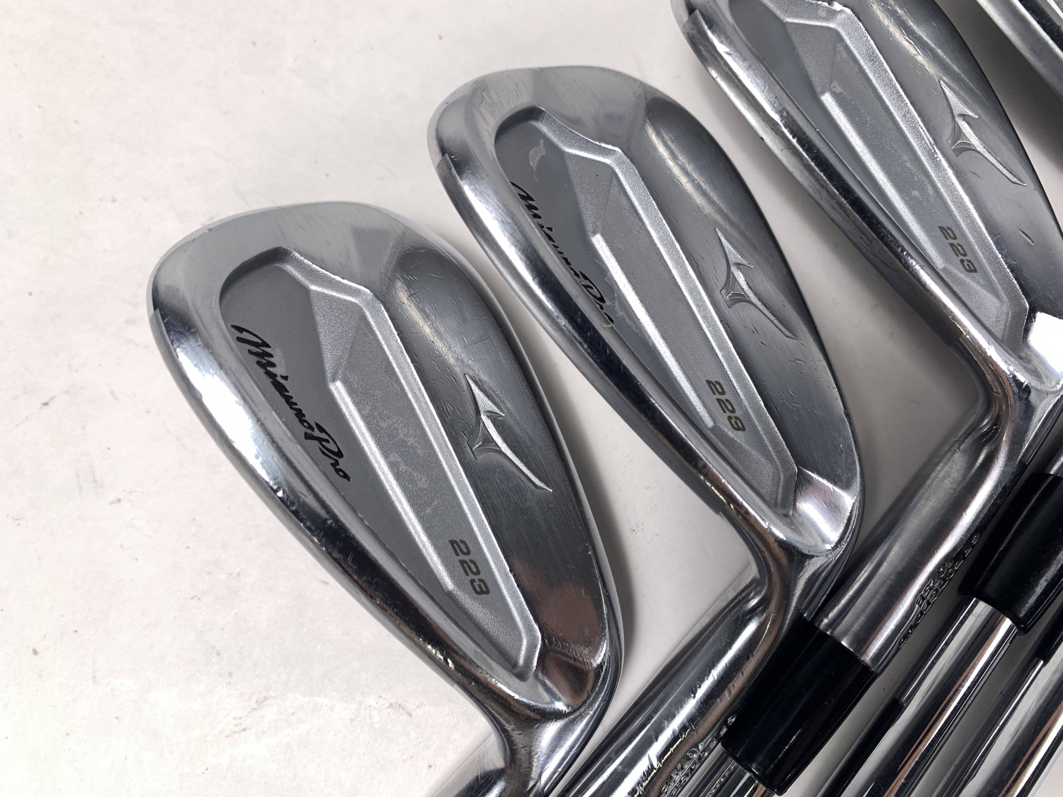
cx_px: 532
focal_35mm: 26
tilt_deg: -80.7
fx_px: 798
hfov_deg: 67.3
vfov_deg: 53.1
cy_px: 398
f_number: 1.8
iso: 25
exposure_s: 1/120
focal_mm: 4.25
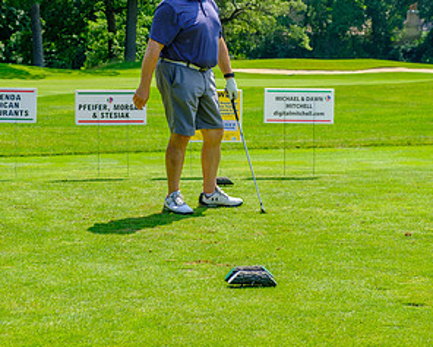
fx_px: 1333
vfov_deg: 14.7
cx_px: 218
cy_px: 64
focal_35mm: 104
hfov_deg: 18.4
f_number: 5.6
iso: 200
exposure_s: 1/320
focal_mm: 48.4
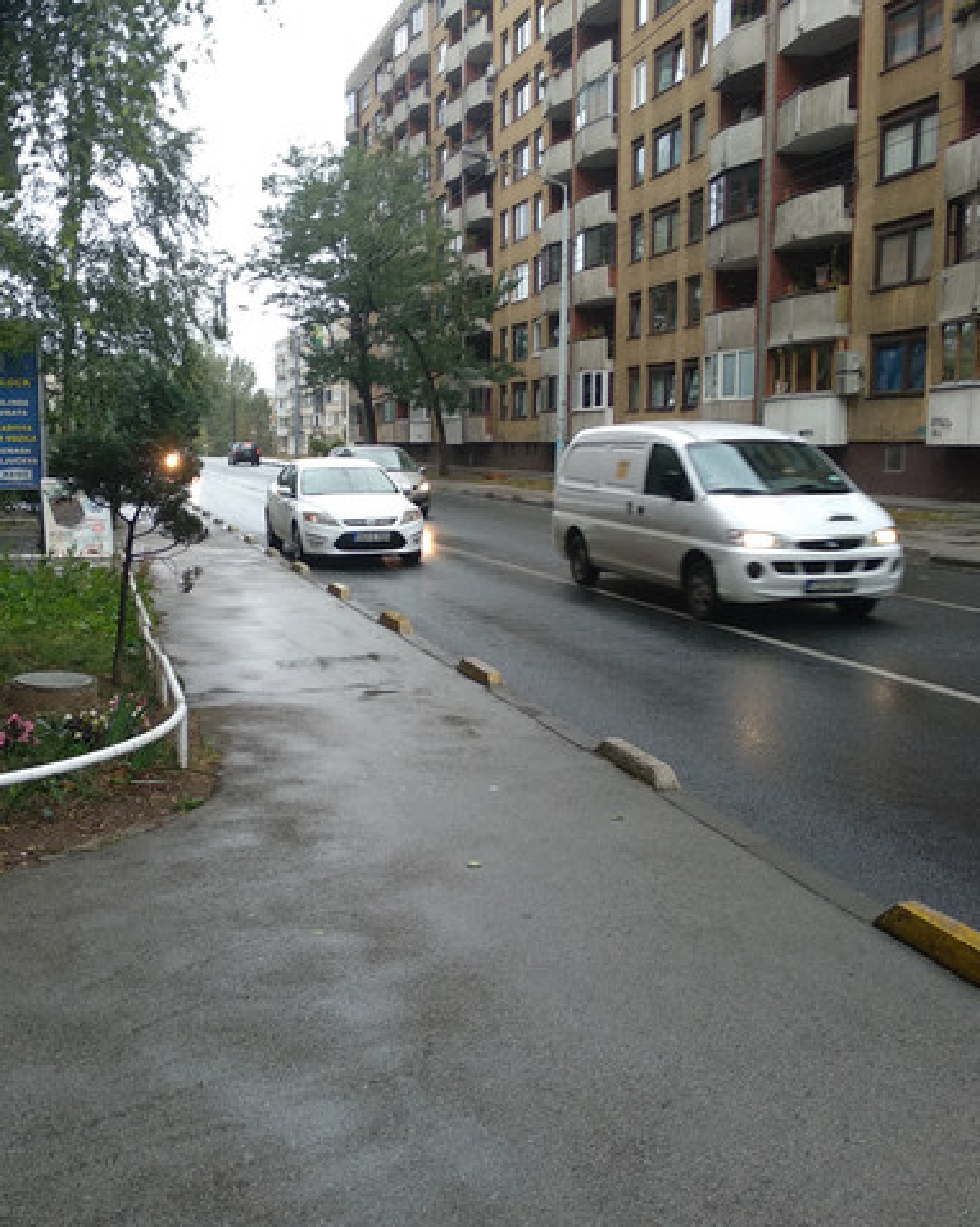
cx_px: 405
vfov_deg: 52.9
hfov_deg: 43.2
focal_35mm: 34
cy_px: 614
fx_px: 1233
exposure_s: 1/50
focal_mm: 3.81
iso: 200
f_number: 2.2
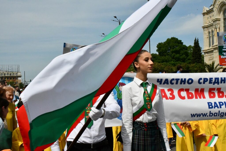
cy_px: 76
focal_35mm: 60
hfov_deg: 33.4
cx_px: 113
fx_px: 377
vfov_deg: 22.6
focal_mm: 40
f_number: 29
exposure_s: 1/4000
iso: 8000
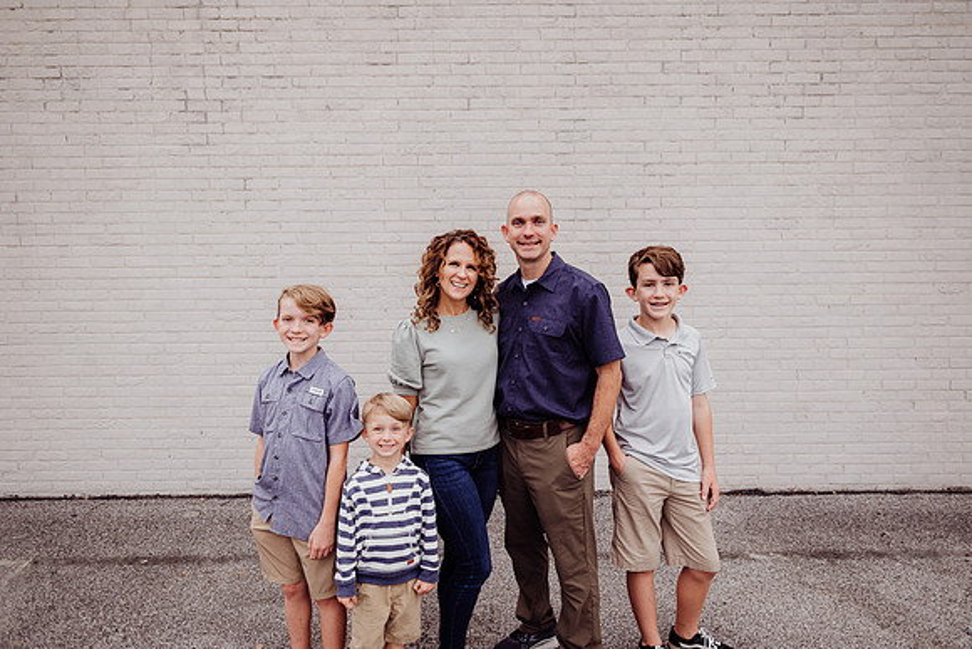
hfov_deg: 73.7
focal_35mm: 24
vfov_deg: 53.2
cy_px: 324
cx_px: 486
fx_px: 648
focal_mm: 24
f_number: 2.5
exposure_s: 1/200
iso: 200
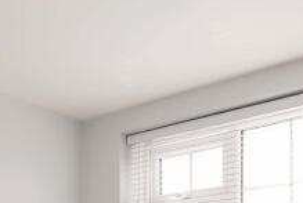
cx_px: 98
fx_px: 590
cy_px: 313
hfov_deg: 28.6
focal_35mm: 70
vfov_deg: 17.4
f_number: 8
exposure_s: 1/200
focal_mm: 15
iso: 500
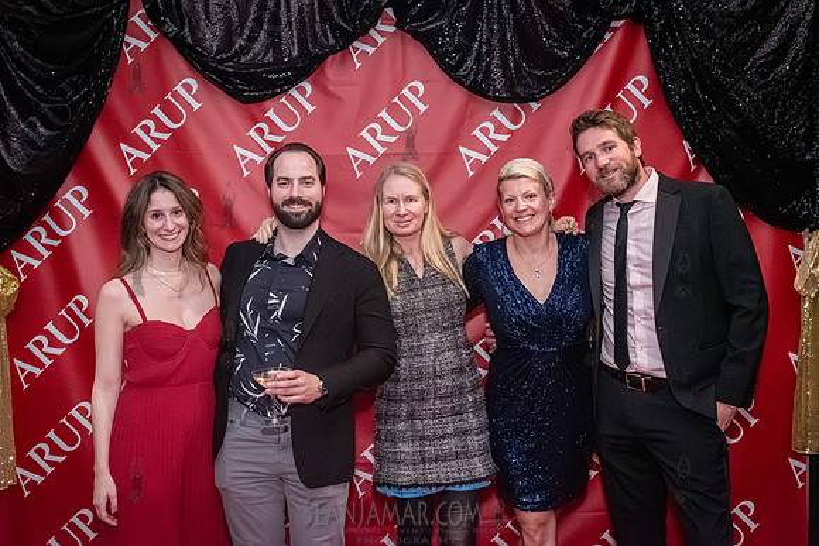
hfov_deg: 50.1
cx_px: 411
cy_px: 245
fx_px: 877
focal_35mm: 39
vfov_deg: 34.6
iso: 8000
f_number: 5
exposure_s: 1/400
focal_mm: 35
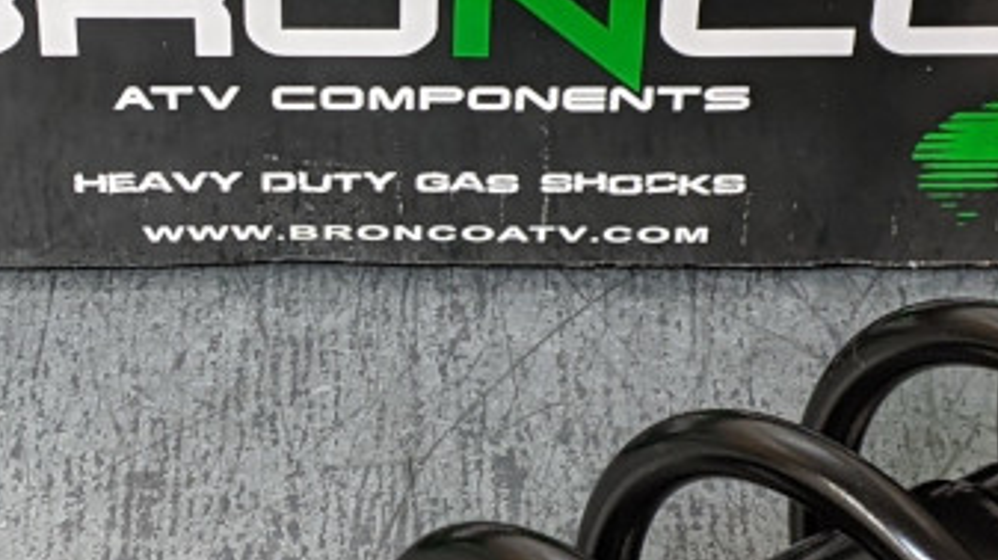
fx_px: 3729
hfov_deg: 15.2
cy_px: 246
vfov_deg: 8.6
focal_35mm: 141
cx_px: 295
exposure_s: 1/30
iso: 75
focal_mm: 4.44
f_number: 1.8
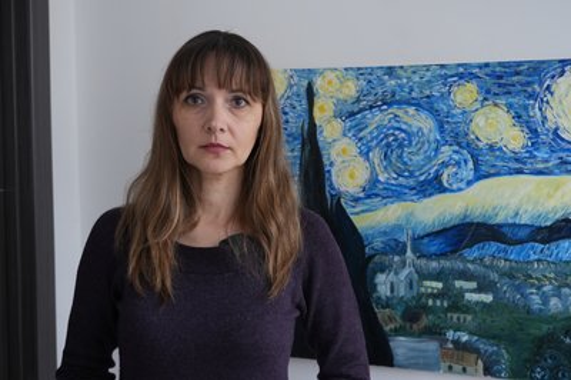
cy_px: 190
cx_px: 286
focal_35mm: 54
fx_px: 856
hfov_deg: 36.9
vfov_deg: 25.0
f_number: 4
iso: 1250
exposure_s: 1/200
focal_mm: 36
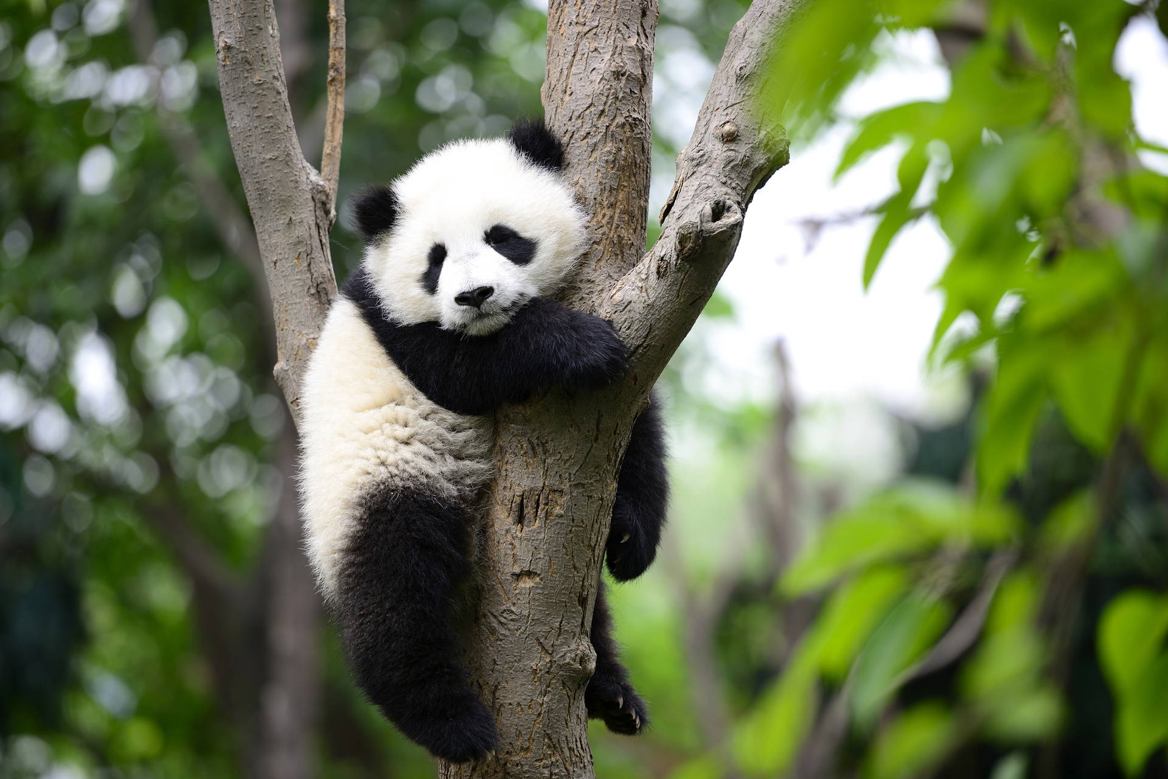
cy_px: 390
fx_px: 6488
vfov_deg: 6.9
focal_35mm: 200
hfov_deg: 10.3
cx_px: 584
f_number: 2.8
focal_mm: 200
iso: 100
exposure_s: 1/100
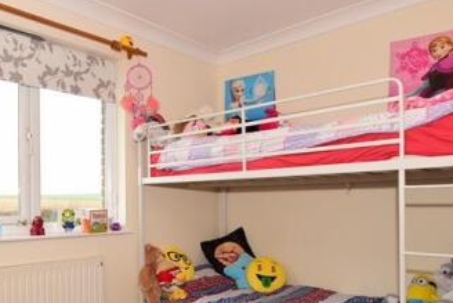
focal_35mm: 30
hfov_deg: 60.4
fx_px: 378
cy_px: 200
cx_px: 151
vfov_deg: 43.1
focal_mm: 10
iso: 400
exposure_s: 1/160
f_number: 6.3
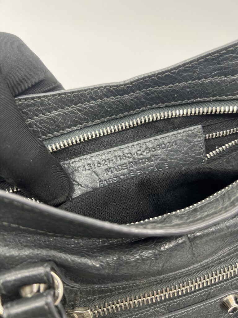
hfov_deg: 53.1
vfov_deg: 67.3
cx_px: 119
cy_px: 159
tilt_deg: -51.4
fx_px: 238
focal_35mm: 26
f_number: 1.5
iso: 80
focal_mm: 5.7
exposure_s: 1/100
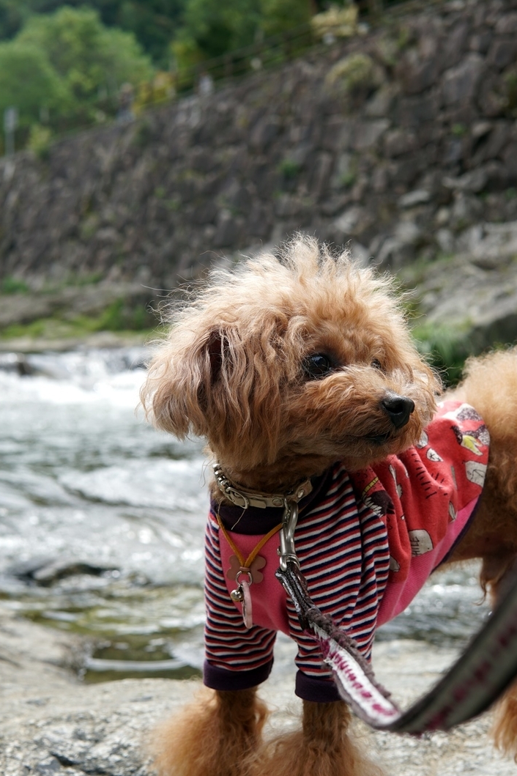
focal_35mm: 51
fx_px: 1099
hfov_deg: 26.5
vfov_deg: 38.9
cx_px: 248
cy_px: 393
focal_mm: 30
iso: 100
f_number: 5.6
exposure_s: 1/200
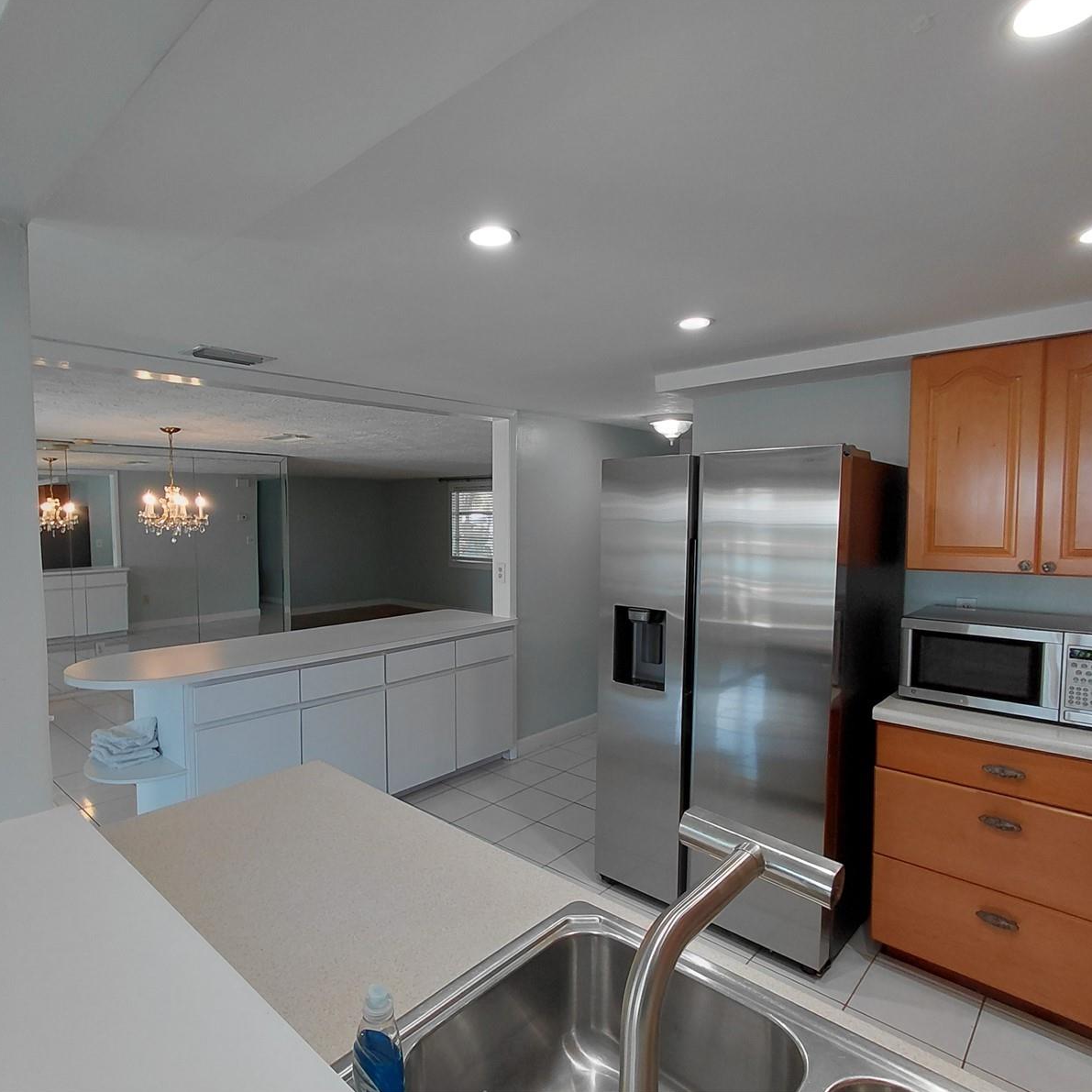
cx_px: 479
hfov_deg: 77.3
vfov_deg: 77.7
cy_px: 546
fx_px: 678
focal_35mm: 19
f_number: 2.2
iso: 64
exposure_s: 1/60
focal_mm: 1.64
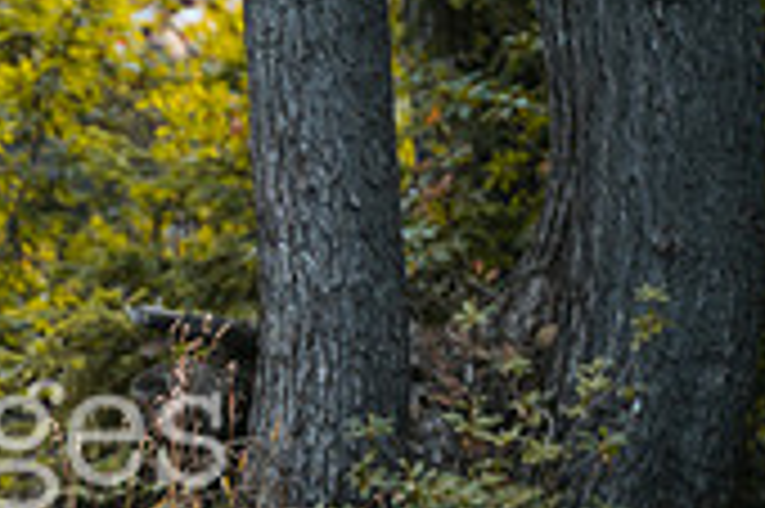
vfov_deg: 1.9
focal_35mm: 740
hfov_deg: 2.8
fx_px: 15710
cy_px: 483
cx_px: -384
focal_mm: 200
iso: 320
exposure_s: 1/1600
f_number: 2.8
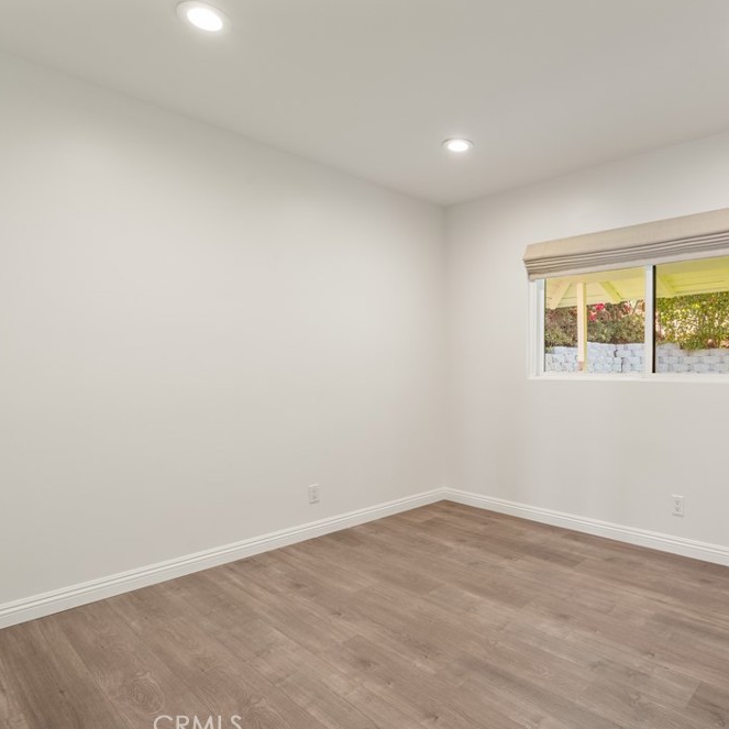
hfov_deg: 69.6
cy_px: 366
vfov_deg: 72.1
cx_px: 498
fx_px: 500
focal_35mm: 21
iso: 800
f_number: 9
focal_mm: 16
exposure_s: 1/10
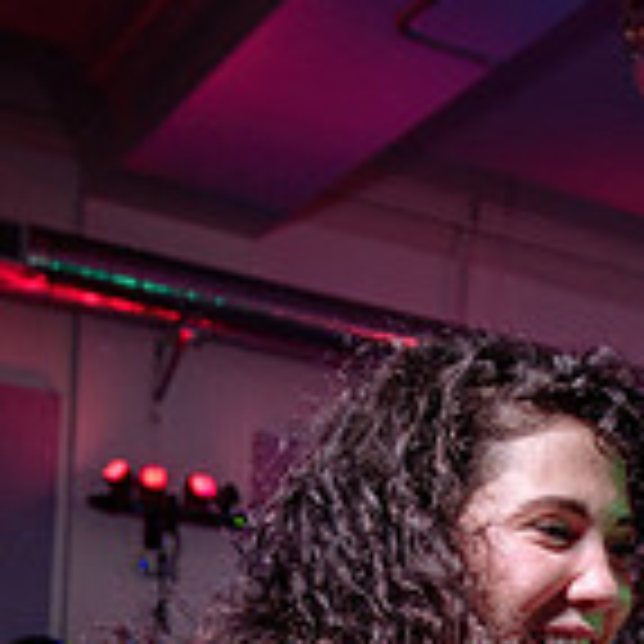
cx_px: 585
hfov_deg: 20.4
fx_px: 1747
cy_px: 862
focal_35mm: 83
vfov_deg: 19.1
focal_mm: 24
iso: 800
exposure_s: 1/60
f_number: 3.5
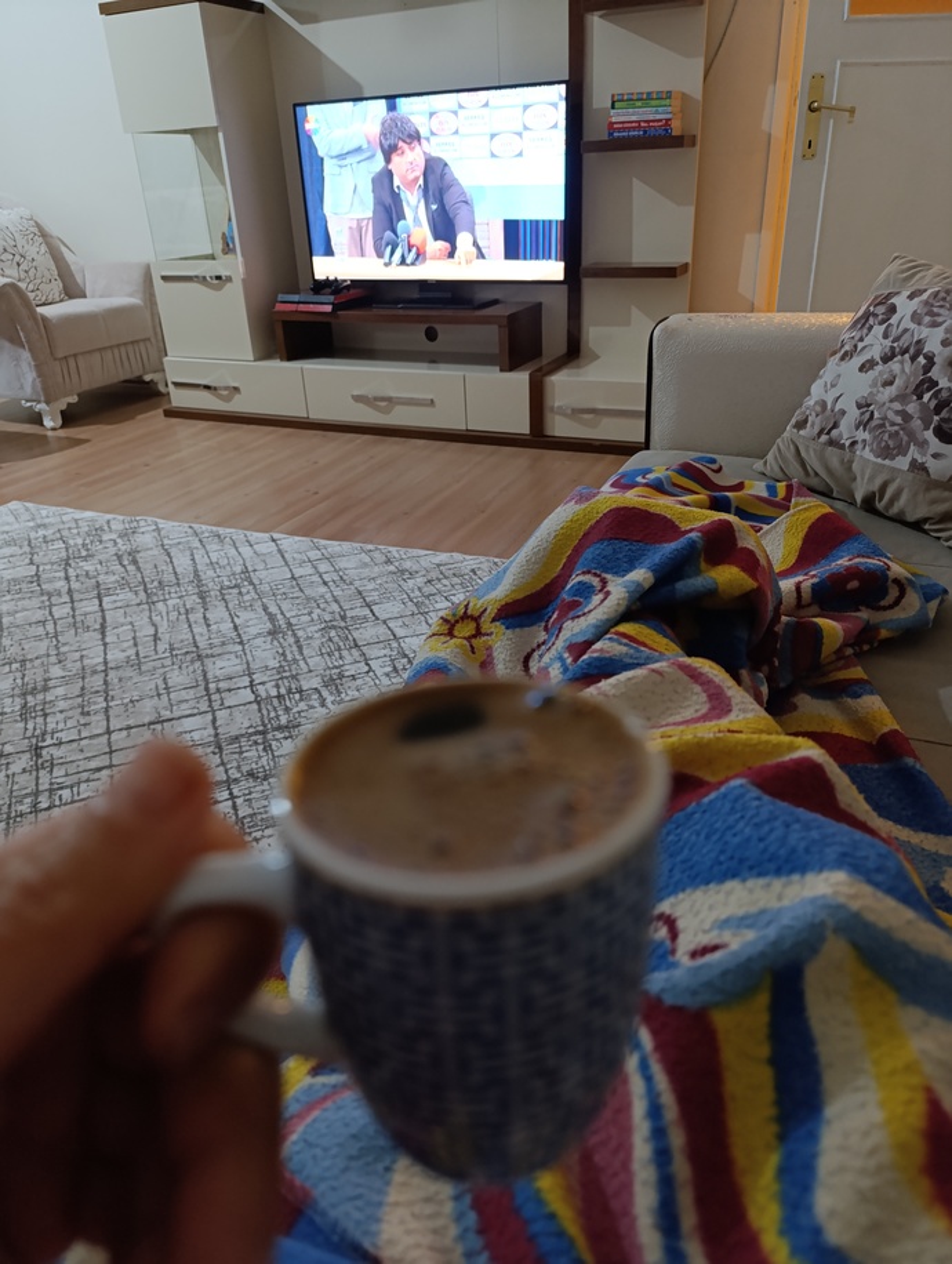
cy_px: 632
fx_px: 841
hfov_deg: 59.0
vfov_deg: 73.8
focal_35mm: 23
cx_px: 476
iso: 1600
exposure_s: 1/25
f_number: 1.6
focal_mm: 6.14
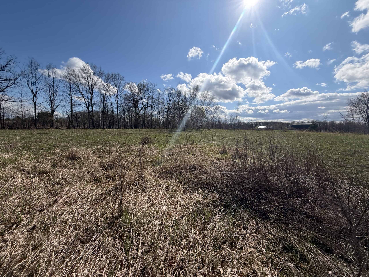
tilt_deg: -6.5
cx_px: 184
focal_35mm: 14
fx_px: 149
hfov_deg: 102.1
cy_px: 138
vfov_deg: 85.7
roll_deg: -2.3
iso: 20
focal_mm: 2.22
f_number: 2.2
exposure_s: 1/1431
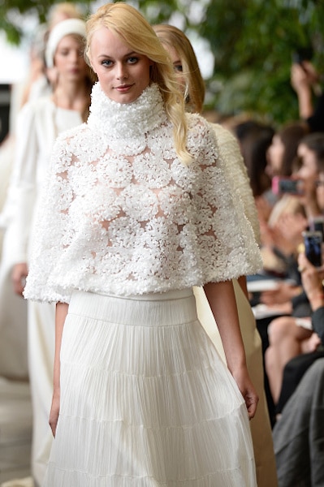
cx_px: 162
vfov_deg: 10.3
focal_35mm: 200
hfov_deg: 6.9
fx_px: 2704
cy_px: 244
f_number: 4
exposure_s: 1/320
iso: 640
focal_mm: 200
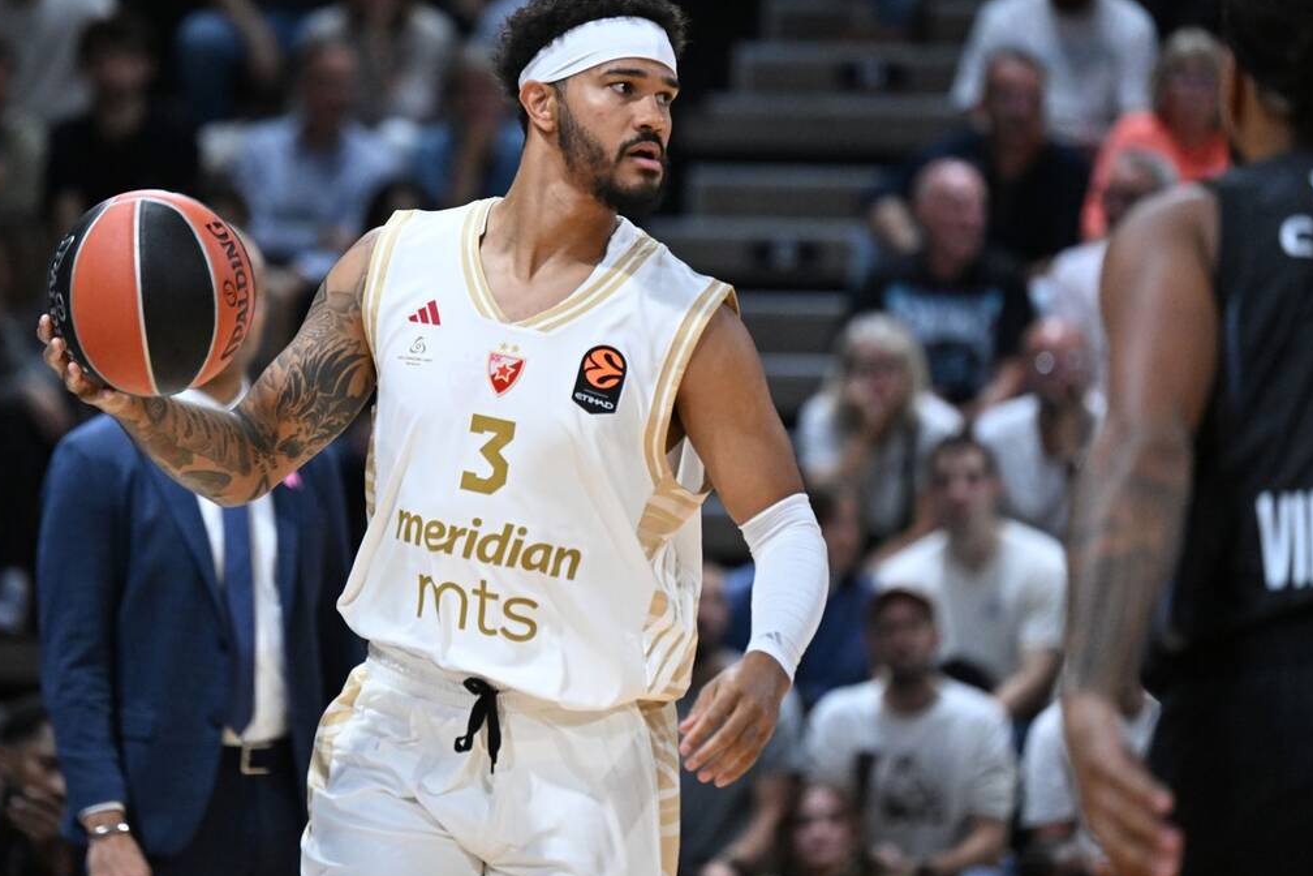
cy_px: 372
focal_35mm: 381
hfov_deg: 5.4
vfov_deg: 3.6
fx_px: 13895
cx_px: 558
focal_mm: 320
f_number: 5.6
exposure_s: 1/800
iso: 6400
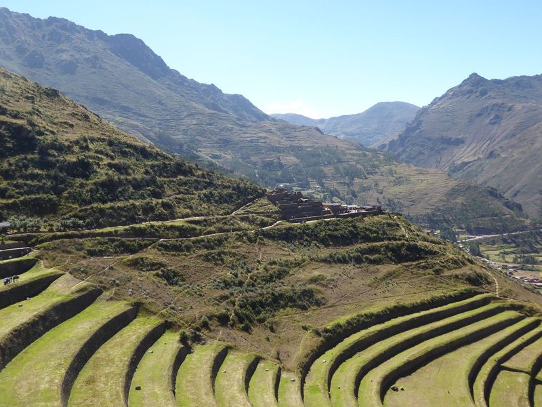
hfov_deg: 51.4
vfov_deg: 39.7
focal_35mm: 36
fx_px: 564
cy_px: 204
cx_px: 271
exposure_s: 1/400
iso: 80
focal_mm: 6.3
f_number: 3.7
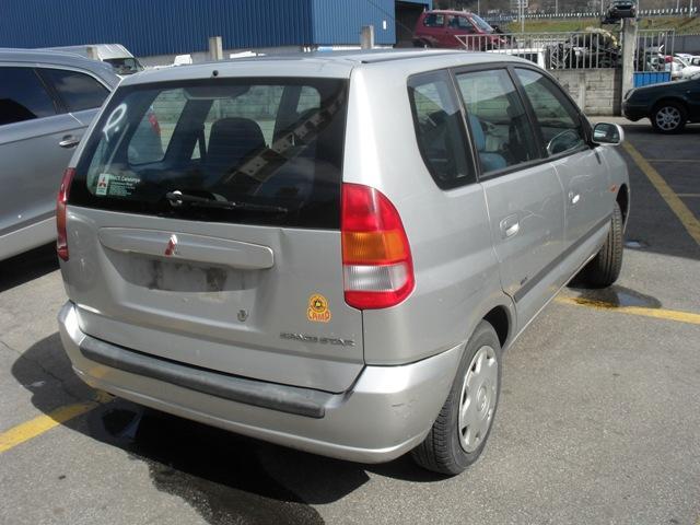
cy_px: 262
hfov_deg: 52.6
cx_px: 350
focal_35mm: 35
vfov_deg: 40.7
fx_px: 708
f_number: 8.4
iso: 100
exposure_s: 1/180
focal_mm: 6.3
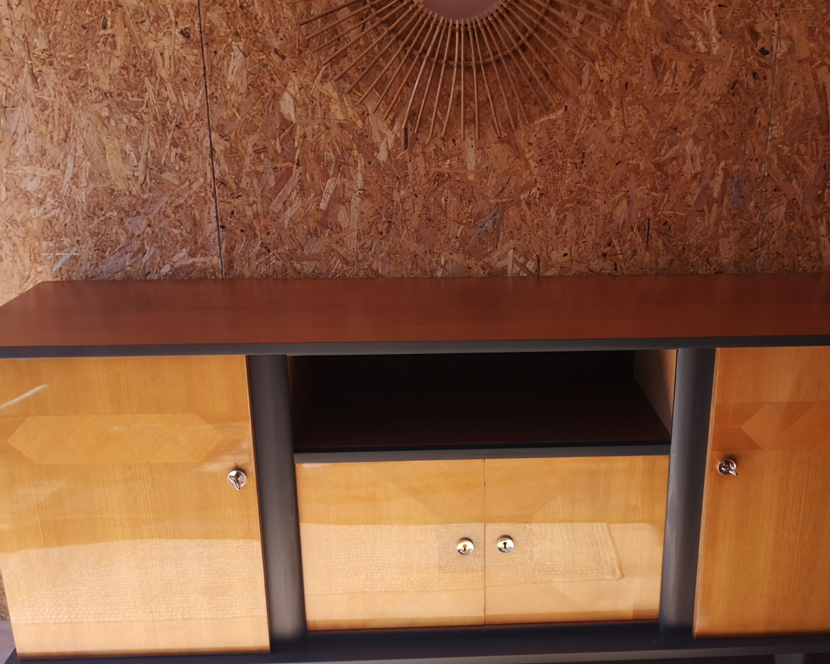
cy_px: 373
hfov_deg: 48.9
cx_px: 486
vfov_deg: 40.1
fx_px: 909
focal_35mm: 37
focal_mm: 3.95
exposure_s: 1/301
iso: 50
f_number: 1.8
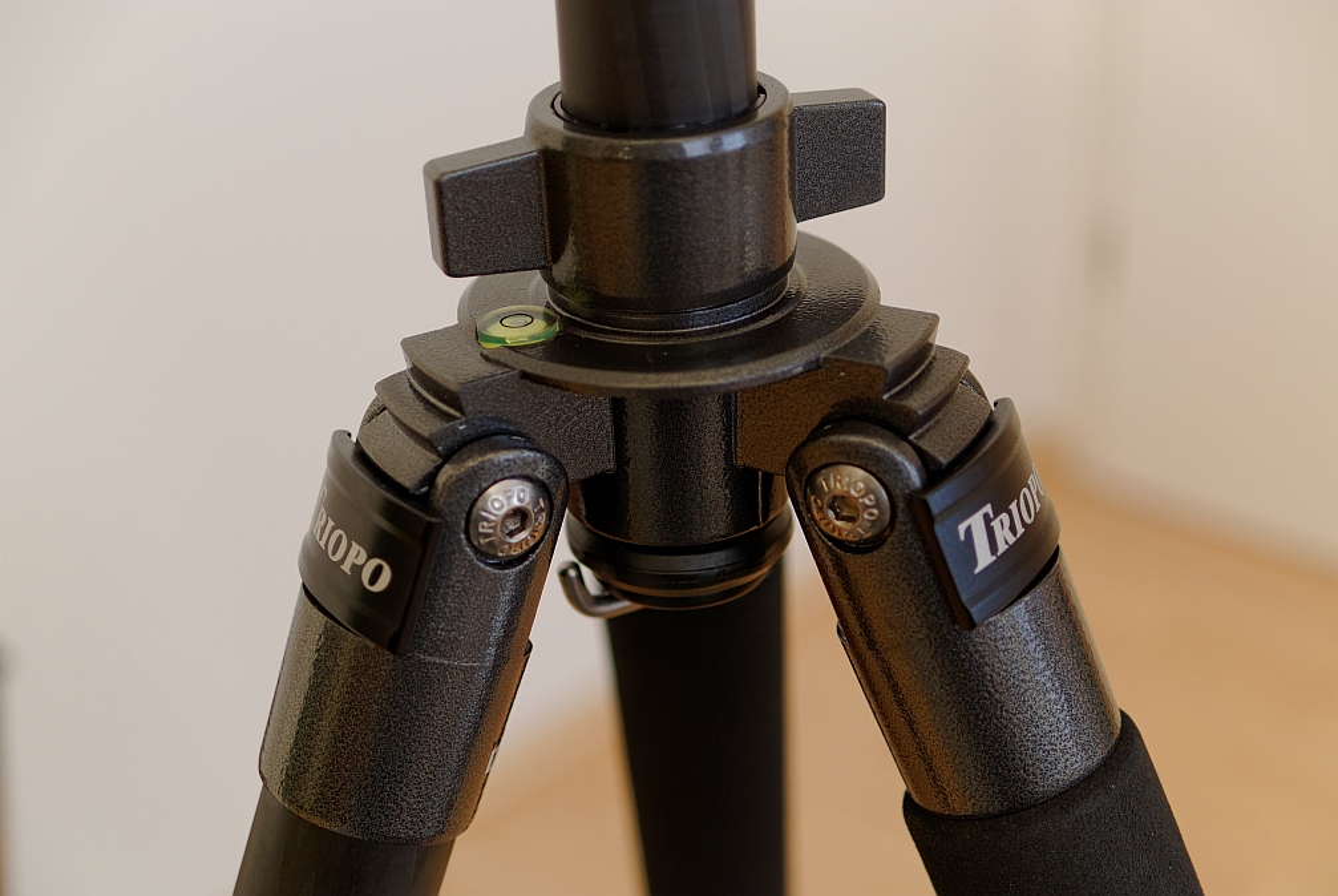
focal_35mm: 49
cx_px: 669
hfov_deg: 40.3
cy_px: 448
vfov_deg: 27.6
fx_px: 1823
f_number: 1.8
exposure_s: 1/2.5
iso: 100
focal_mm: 18.5
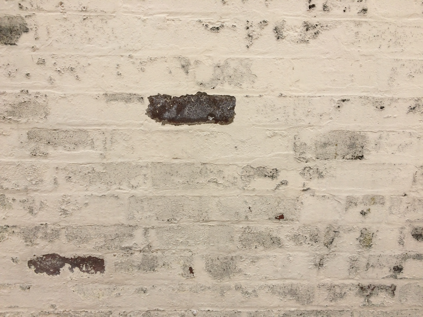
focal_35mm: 29
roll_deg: -0.7
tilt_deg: -15.5
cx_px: 212
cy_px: 158
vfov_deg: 48.2
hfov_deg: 61.7
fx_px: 354
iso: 32
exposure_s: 1/1520
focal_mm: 4.15
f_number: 2.2
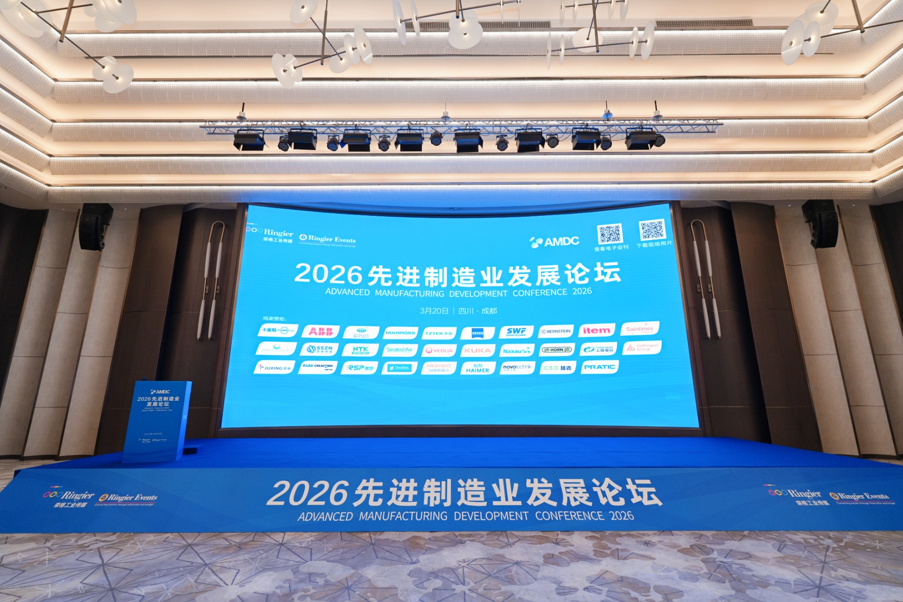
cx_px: 452
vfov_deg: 72.1
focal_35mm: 16
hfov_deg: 95.0
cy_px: 301
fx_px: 414
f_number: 4
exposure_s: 1/160
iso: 640
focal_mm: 16.5
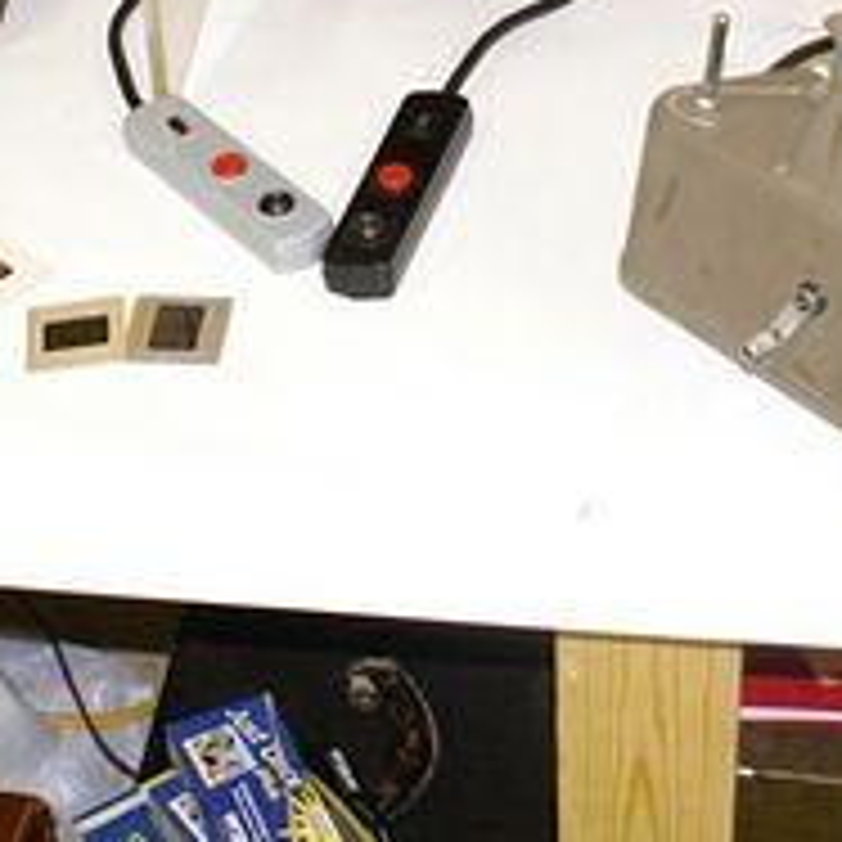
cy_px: -99
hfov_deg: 19.9
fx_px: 2394
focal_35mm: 87
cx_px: 468
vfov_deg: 19.1
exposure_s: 1/60
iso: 400
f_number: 4
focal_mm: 20
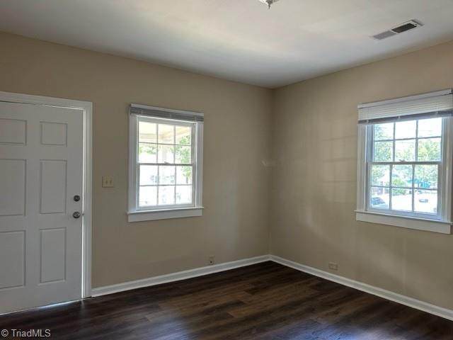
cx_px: 226
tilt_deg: -1.0
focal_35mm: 24
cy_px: 170
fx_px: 314
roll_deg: -0.7
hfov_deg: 71.6
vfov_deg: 56.8
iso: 250
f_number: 1.78
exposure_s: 1/63
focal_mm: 6.86
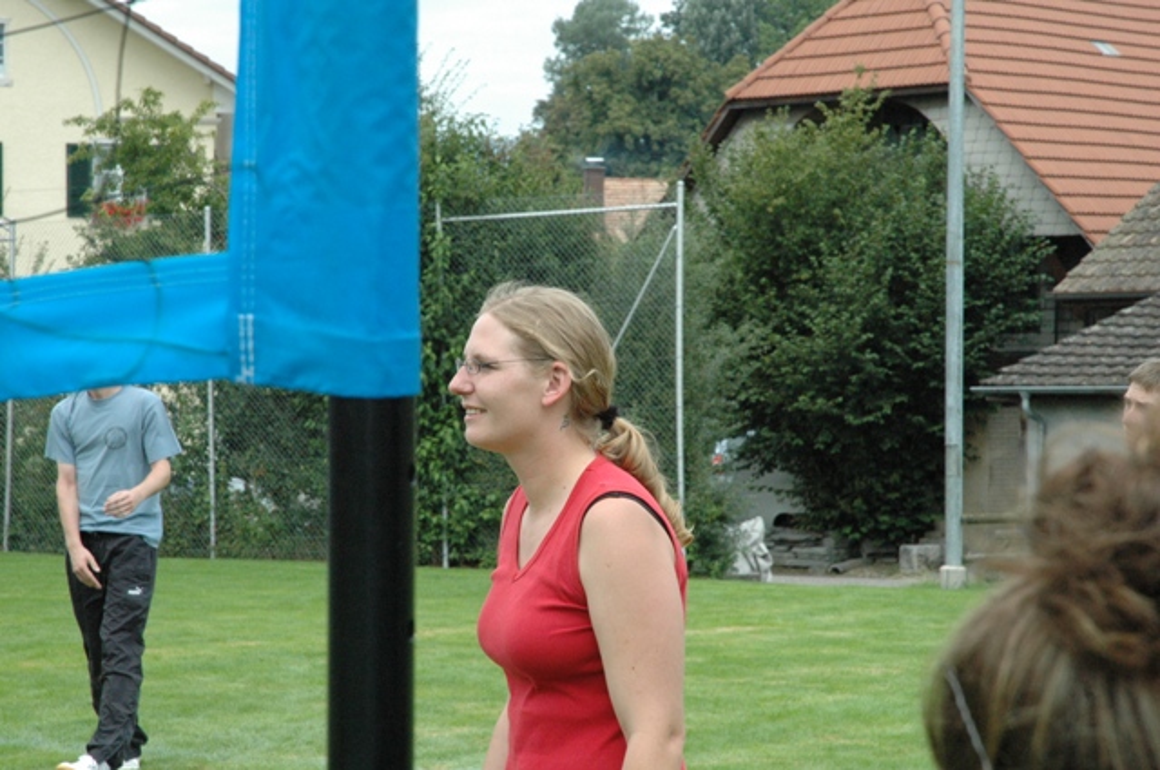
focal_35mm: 105
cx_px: 580
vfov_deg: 13.0
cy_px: 385
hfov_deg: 19.5
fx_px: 3379
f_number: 11
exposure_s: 1/500
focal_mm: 70
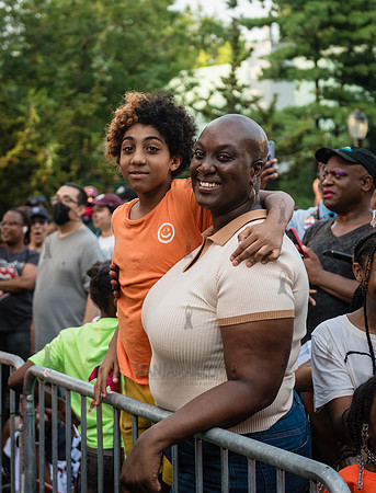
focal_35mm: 90
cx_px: 199
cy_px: 227
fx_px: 1286
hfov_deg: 16.6
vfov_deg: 21.7
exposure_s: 1/1250
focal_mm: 58
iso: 1000
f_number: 3.2
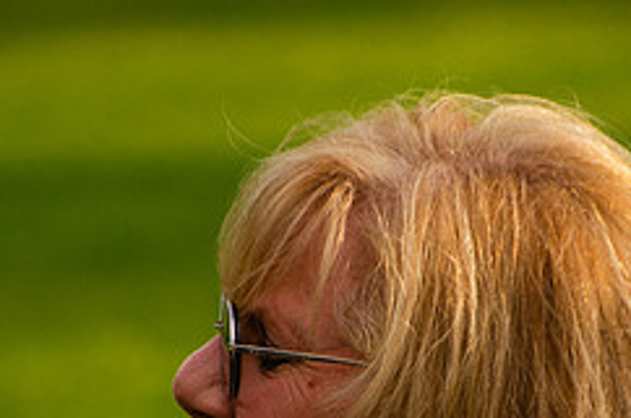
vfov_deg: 2.2
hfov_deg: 3.3
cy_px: 489
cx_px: 362
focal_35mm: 629
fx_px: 10996
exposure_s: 1/500
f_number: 5.6
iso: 320
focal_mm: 175
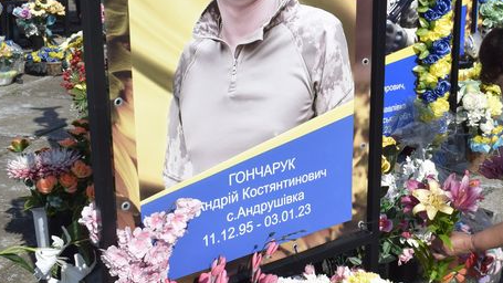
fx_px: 760
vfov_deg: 21.1
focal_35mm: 57
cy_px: 128
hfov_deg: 35.7
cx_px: 386
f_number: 10
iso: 200
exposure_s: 1/400
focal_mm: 22
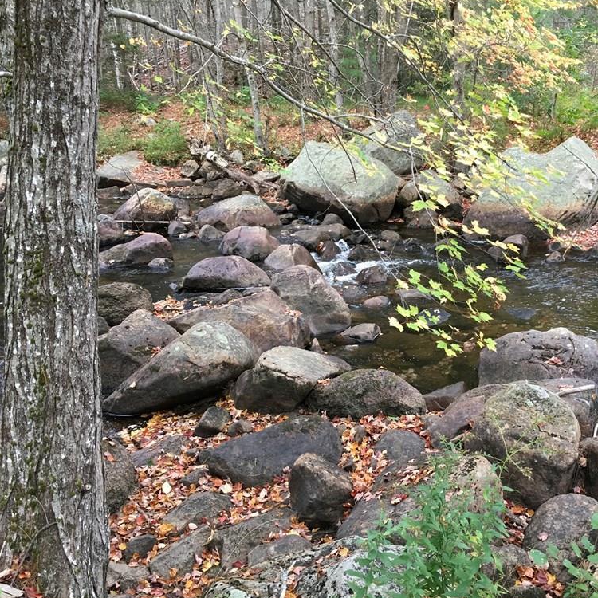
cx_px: 394
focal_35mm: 35
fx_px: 684
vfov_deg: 47.2
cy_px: 301
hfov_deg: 46.5
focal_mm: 4.15
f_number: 2.2
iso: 40
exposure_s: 1/30
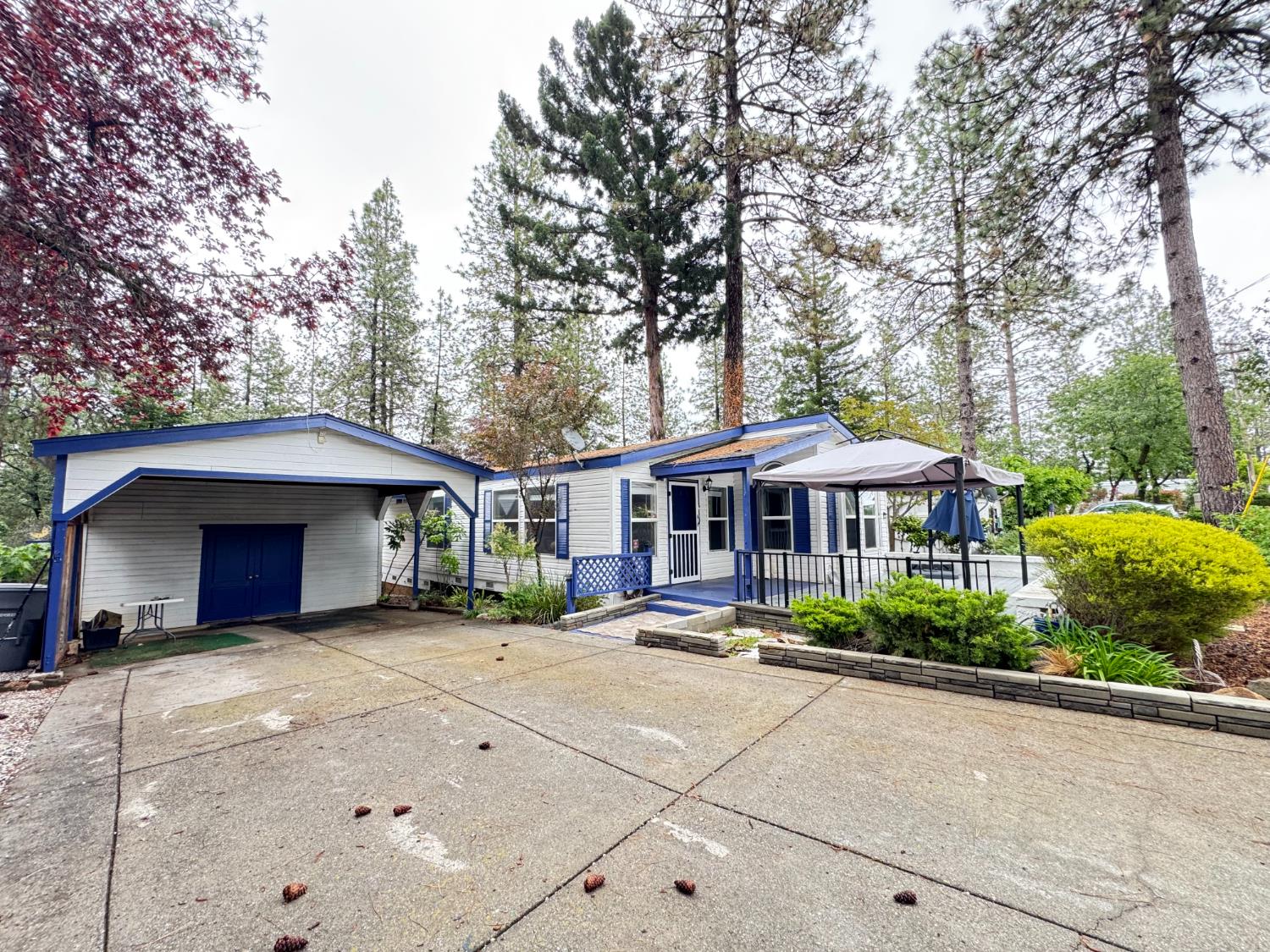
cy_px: 476
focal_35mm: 14
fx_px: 514
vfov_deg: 85.7
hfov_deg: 102.1
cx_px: 635
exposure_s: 1/99
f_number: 2.2
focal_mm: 2.22
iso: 160
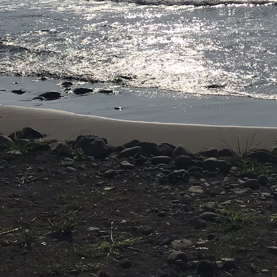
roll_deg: +0.7
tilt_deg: +0.0
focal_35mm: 79
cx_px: 176
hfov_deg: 21.9
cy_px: -47
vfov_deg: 20.6
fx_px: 715
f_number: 1.8
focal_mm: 3.99
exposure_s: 1/16129
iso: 25
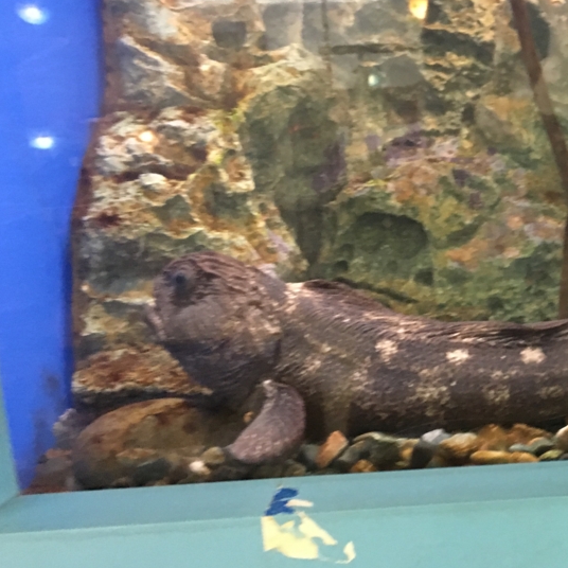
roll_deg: +1.6
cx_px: 519
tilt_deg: -11.2
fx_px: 910
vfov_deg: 34.6
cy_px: 327
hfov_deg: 32.8
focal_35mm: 49
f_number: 2.2
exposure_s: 1/15
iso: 250
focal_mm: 4.15
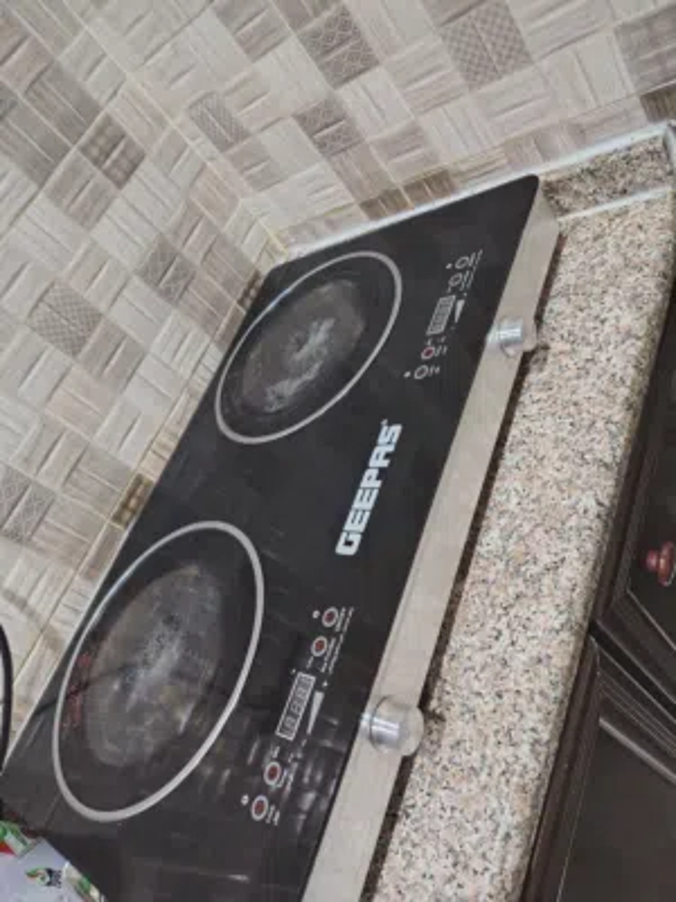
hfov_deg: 56.8
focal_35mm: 24
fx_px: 625
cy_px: 451
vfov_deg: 71.6
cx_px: 338
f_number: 1.75
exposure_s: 1/25
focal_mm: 5.25
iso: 997
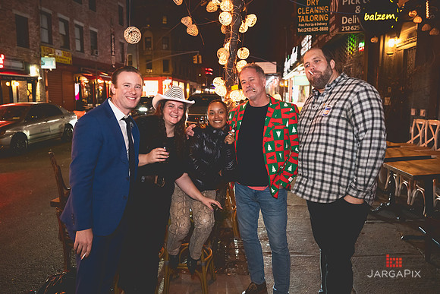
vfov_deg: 46.9
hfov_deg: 66.0
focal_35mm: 28
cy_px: 141
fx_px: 339
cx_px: 217
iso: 3200
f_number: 2.8
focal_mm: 26
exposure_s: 1/125
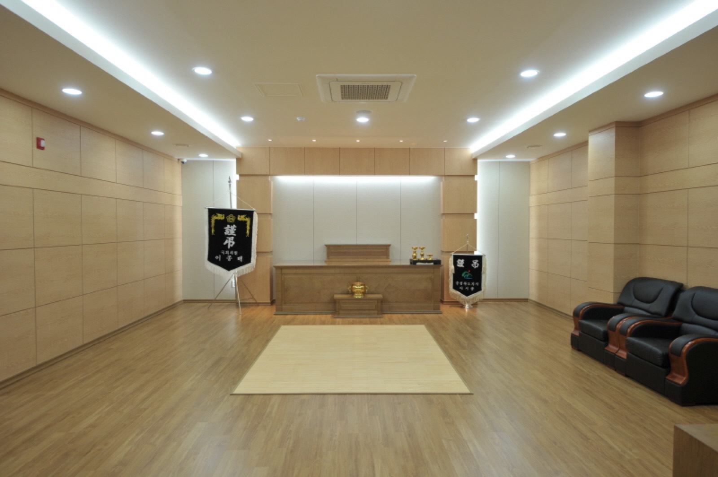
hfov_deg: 76.1
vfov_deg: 55.0
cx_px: 359
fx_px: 458
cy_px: 238
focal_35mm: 23
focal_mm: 23
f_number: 5
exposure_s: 1/60
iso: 1000
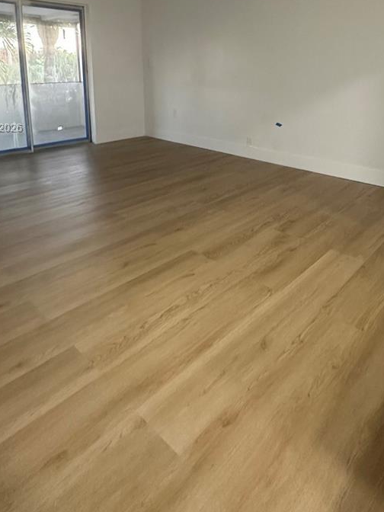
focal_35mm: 25
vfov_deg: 65.2
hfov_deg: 54.6
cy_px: 129
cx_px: 224
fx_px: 370
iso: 640
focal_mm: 2.22
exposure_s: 1/60
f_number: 2.2
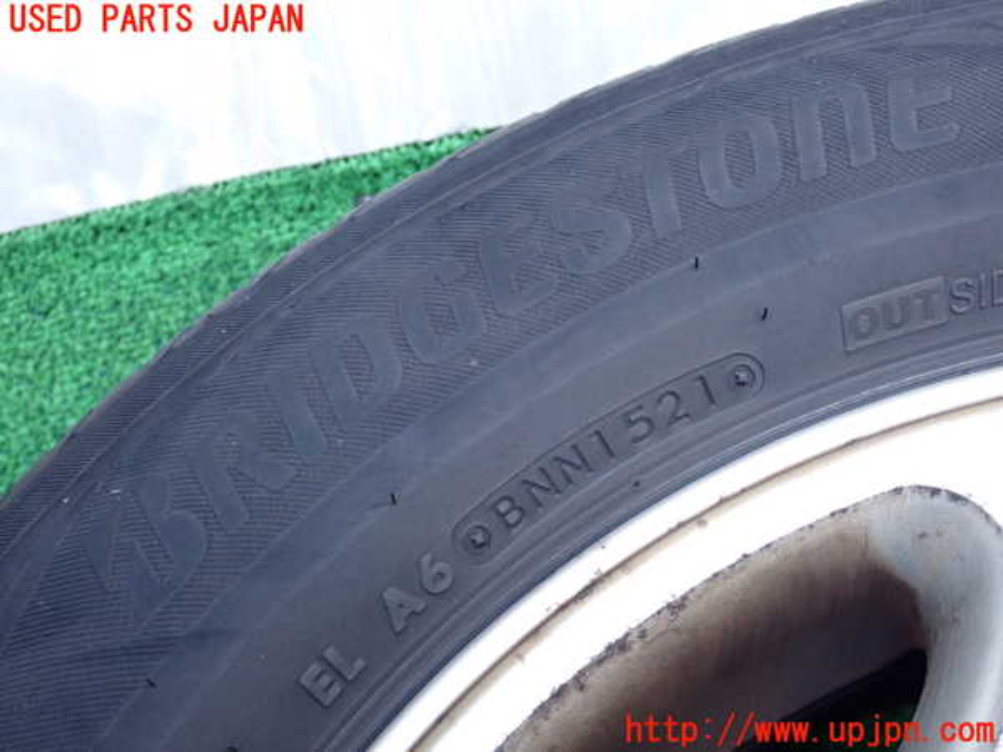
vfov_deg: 30.9
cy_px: 376
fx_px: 1362
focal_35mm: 47
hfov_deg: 40.4
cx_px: 502
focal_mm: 8.4
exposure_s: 1/125
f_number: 3.1
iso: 400
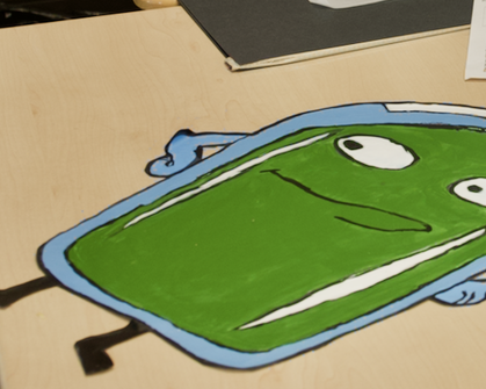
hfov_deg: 13.7
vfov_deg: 11.0
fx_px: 2013
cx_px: 429
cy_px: 41
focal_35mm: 140
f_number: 3.5
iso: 320
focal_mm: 22.19
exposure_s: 1/80
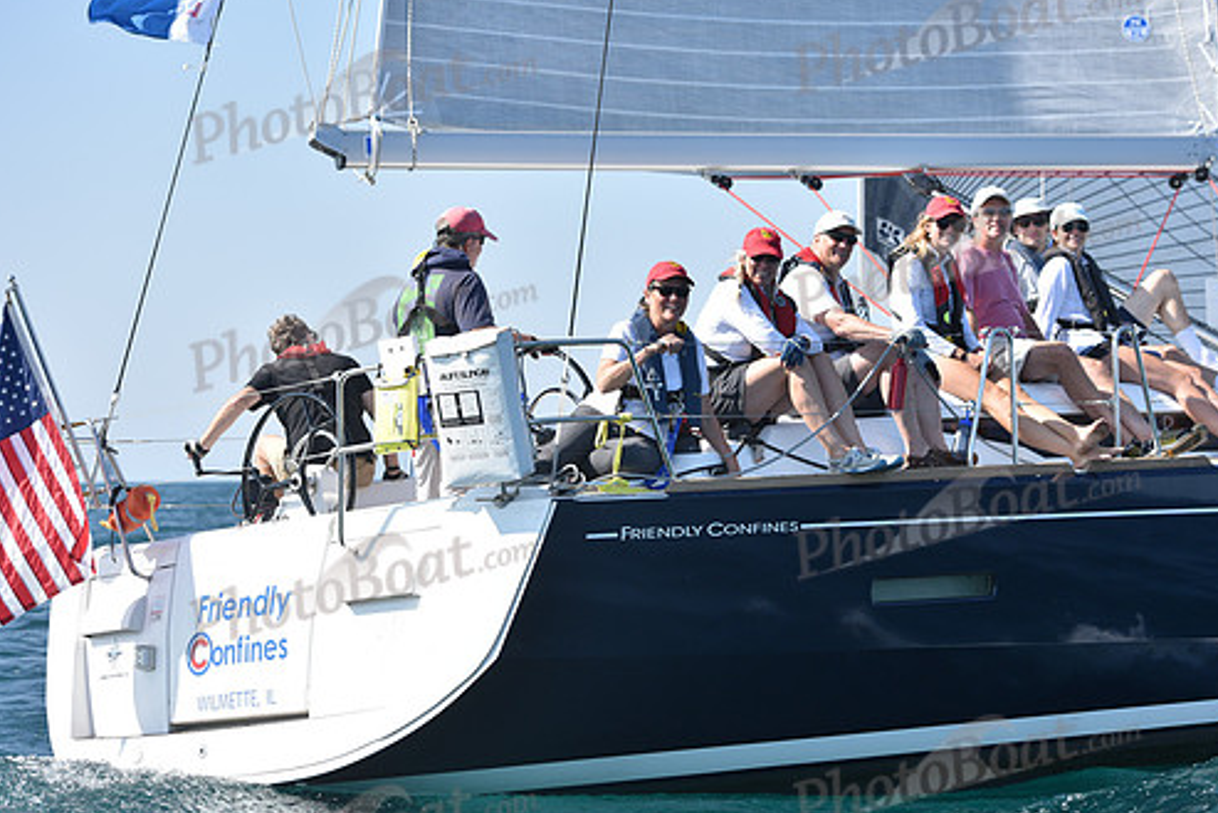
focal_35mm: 120
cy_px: 421
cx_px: 667
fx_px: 4061
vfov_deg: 11.4
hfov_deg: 17.1
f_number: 4
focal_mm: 102
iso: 250
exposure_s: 1/1600
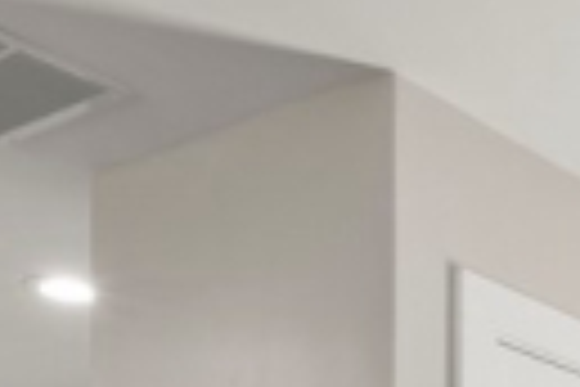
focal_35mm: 96
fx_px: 1545
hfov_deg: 18.9
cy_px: 796
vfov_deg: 12.4
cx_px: 852
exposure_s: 1/2
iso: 400
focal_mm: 16.5
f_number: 11
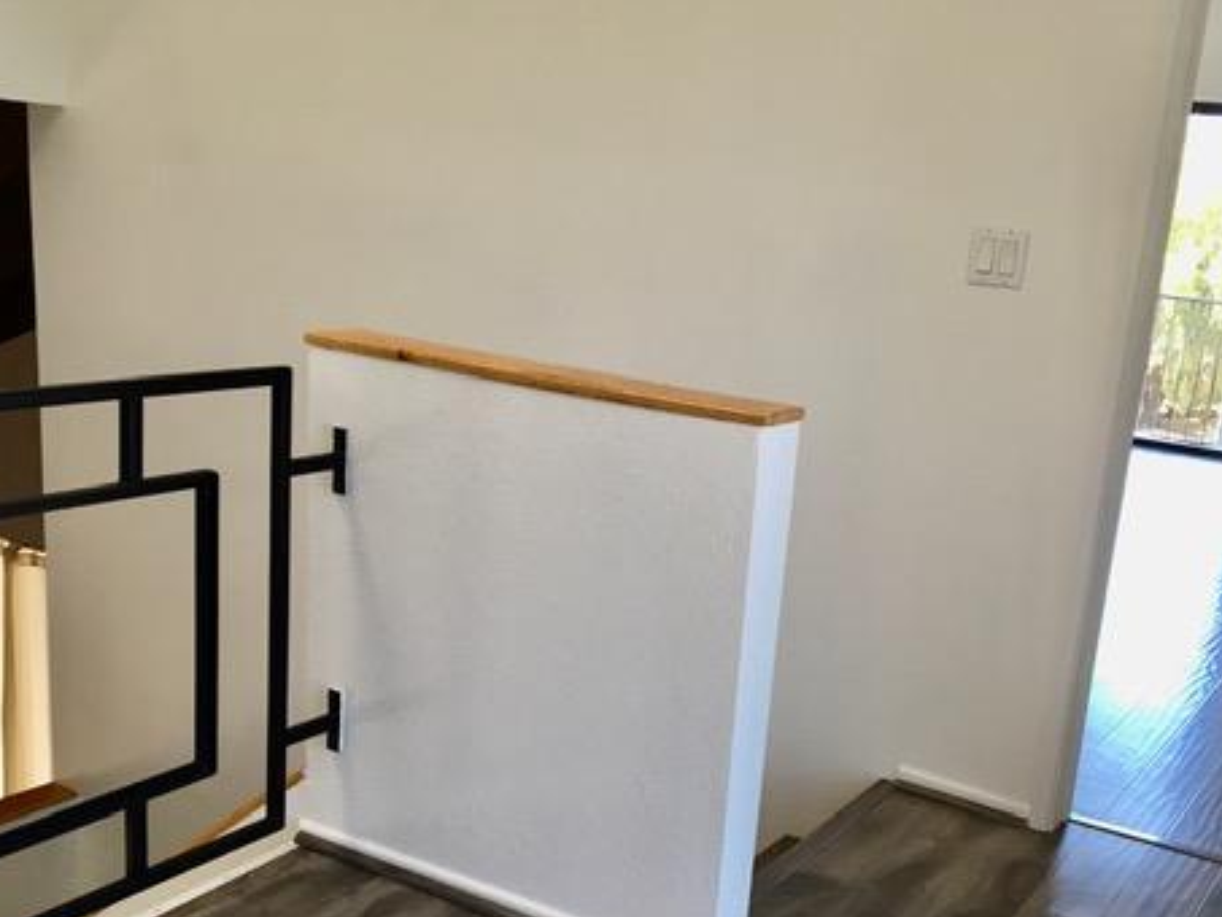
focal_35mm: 41
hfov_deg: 45.4
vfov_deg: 34.9
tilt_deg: -15.9
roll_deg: -5.8
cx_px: 753
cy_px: 596
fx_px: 1448
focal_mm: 4.15
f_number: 2.2
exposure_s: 1/40
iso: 25
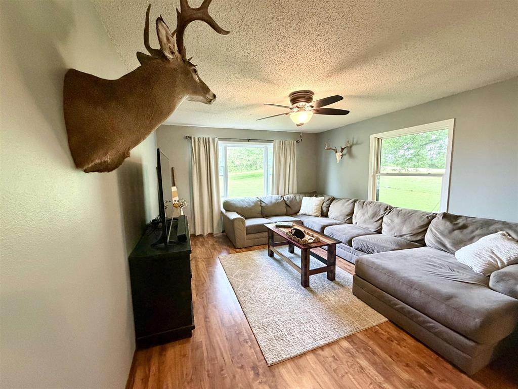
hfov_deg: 102.1
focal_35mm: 14
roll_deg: +0.8
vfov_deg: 85.7
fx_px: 209
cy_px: 194
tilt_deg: -7.8
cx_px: 259
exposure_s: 1/60
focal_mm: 2.22
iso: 500
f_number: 2.2
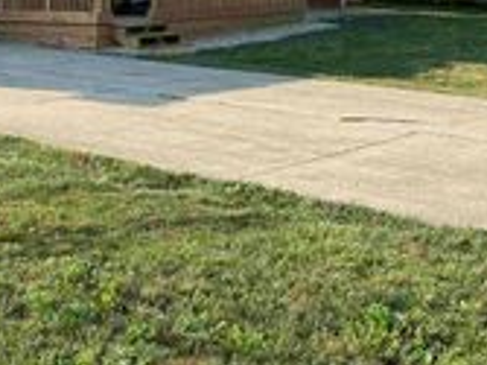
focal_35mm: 72
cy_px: 74
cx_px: 38
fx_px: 1012
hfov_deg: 26.1
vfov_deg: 20.2
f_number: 1.78
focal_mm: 6.76
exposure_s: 1/2000
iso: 100
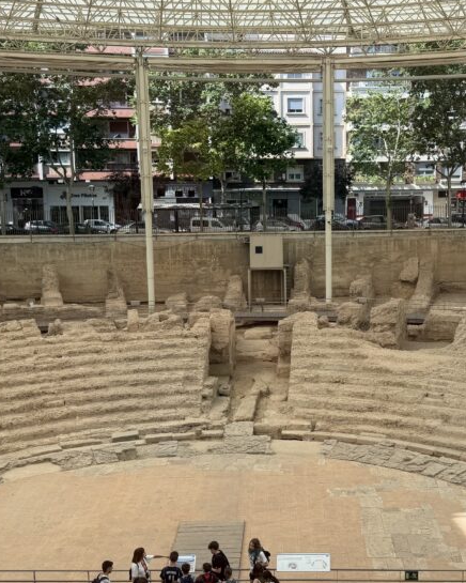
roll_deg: +0.9
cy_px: 296
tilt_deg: -8.5
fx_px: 759
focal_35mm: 44
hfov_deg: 33.9
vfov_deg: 42.0
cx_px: 297
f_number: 1.78
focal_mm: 6.76
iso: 80
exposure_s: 1/765
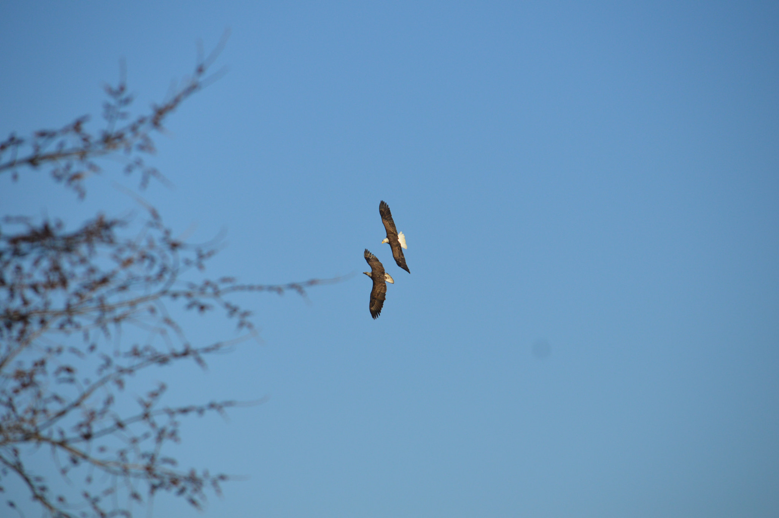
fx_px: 6000
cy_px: 259
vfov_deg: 4.9
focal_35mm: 278
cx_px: 390
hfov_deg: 7.4
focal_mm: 185
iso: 400
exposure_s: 1/1600
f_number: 6.3
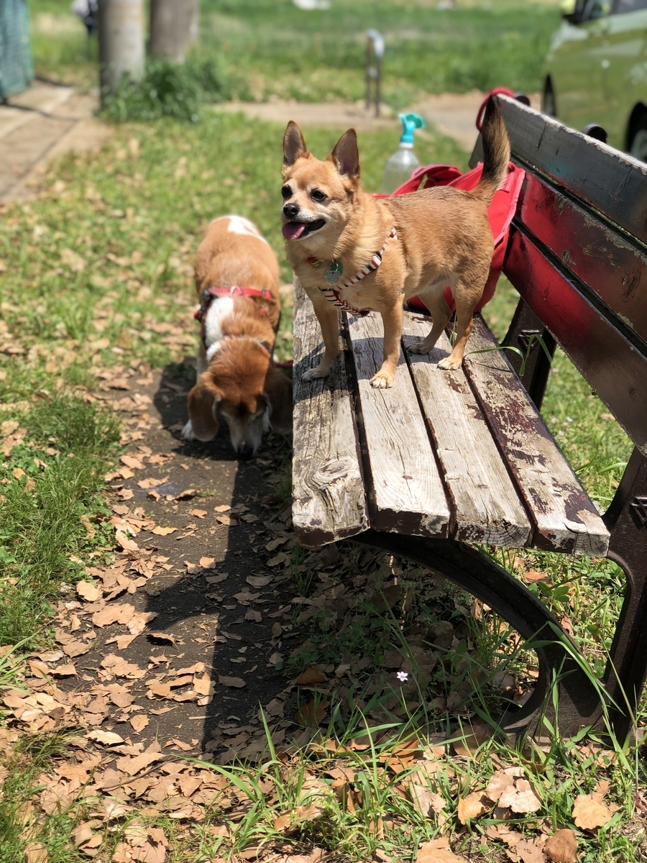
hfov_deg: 28.0
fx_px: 1296
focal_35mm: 52
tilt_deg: -17.9
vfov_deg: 36.8
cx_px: 324
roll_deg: +0.0
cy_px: 432
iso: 16
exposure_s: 1/810
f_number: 2.4
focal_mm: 6
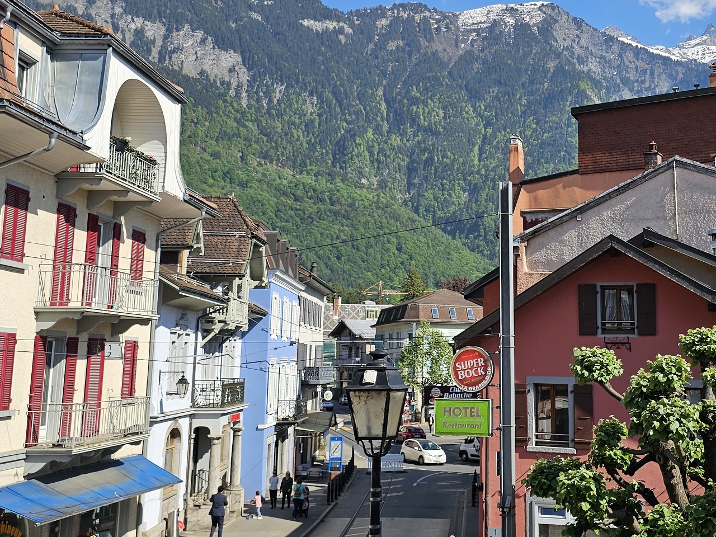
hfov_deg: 40.6
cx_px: 489
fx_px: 951
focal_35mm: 46
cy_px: 205
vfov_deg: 31.4
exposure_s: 1/792
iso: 10
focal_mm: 6.3
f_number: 1.7
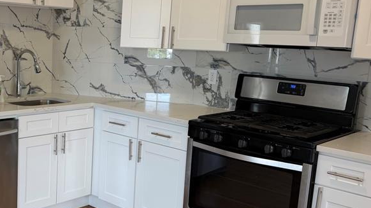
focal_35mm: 46
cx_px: 67
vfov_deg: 25.9
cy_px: 115
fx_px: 452
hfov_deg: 42.3
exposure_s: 1/120
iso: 125
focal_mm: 6.76
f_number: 1.78
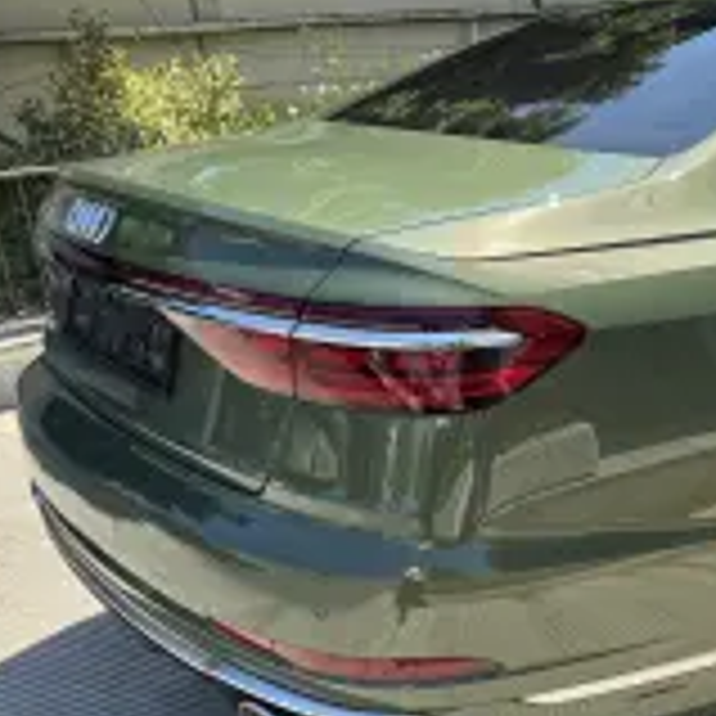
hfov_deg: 31.8
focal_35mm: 48
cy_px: 401
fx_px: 1123
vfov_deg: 35.3
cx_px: 761
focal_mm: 6.76
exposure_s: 1/1869
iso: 80
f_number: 1.78
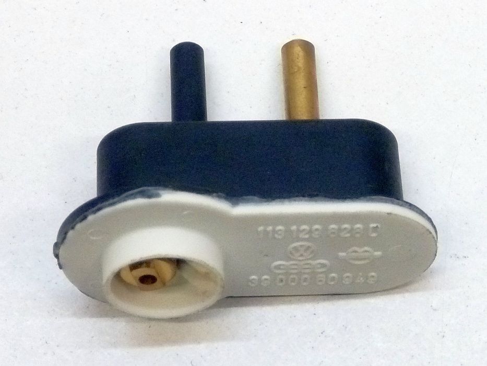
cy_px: 183
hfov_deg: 23.6
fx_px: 1168
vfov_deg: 17.8
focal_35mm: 83
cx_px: 244
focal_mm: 13.7
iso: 400
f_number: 4.2
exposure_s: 1/20
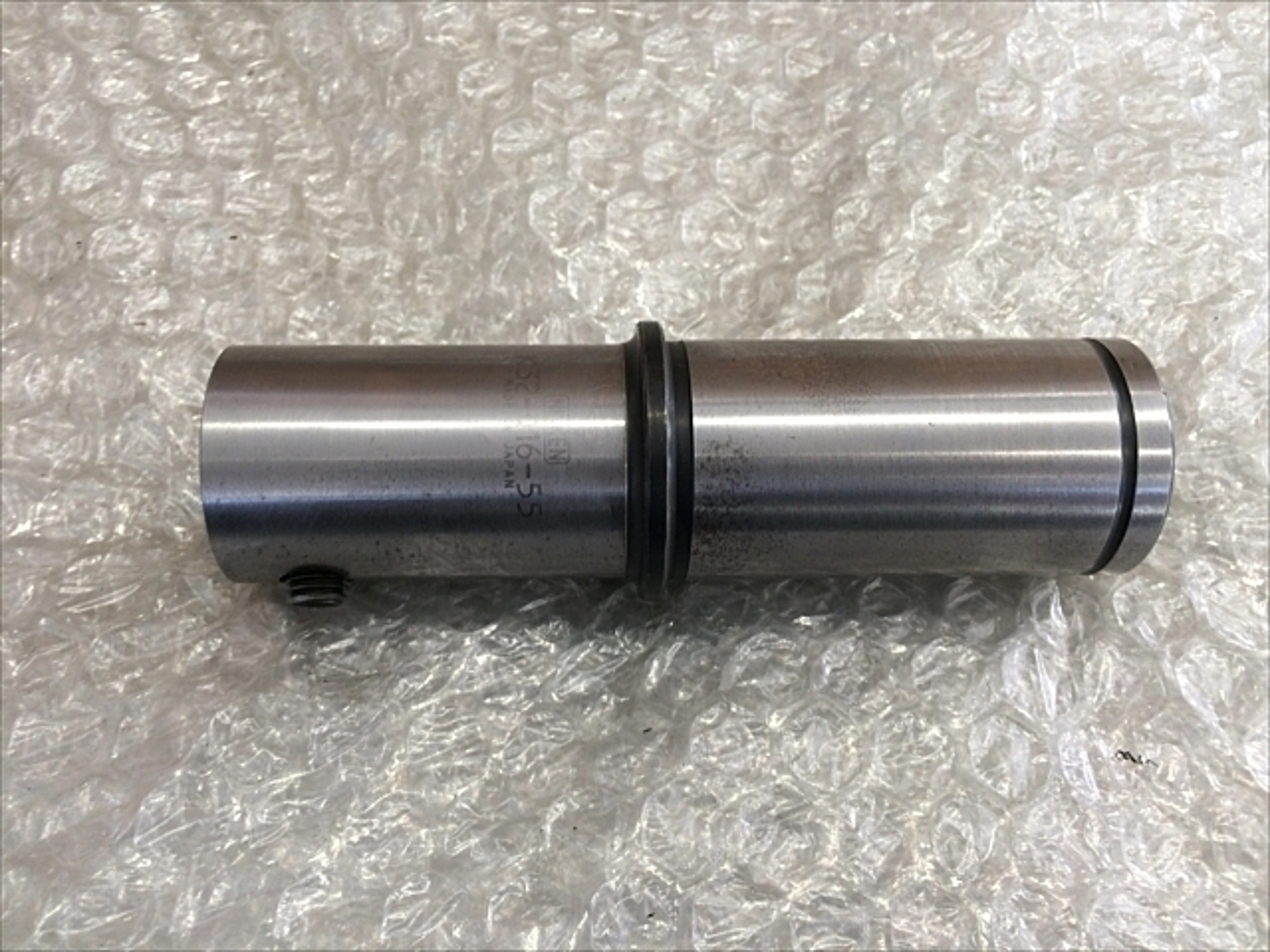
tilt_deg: -68.5
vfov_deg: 48.2
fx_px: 1064
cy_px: 476
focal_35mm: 29
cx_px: 635
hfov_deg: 61.7
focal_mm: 4.15
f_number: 2.2
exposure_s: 1/30
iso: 50
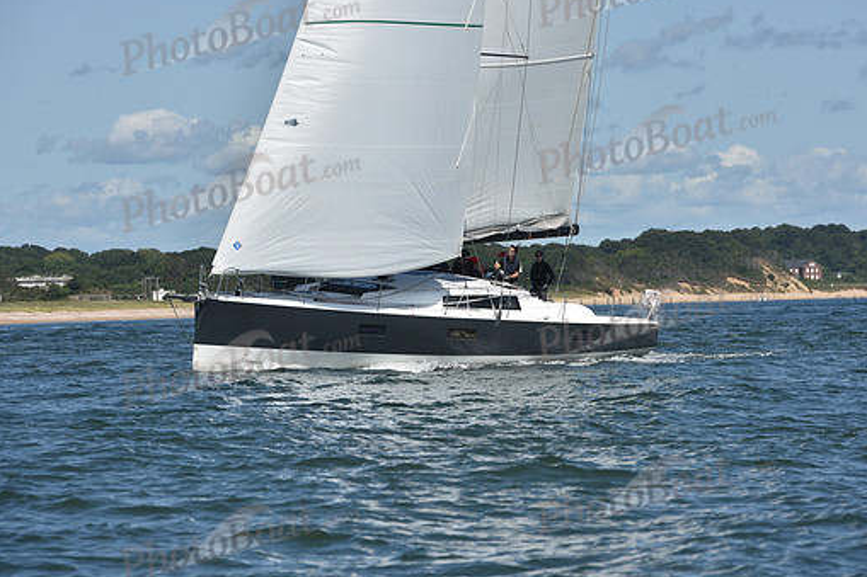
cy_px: 253
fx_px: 5489
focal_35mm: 228
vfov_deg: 6.0
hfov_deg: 9.0
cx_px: 450
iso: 250
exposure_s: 1/1250
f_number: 9
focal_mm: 200
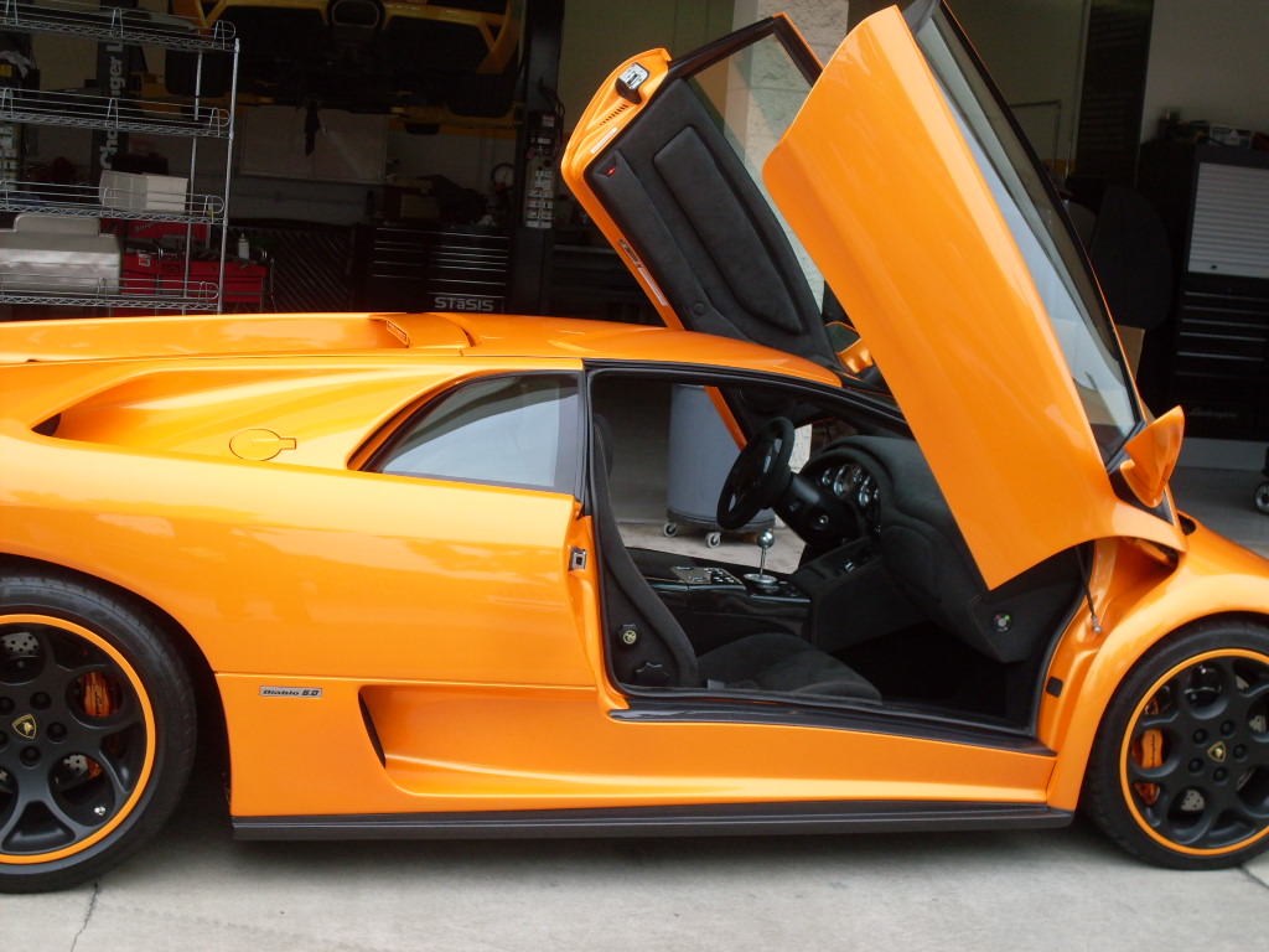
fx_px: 2200
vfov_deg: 24.4
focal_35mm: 60
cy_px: 476
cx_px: 634
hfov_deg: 32.2
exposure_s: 1/180
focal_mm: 9.9
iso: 80
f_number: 3.4
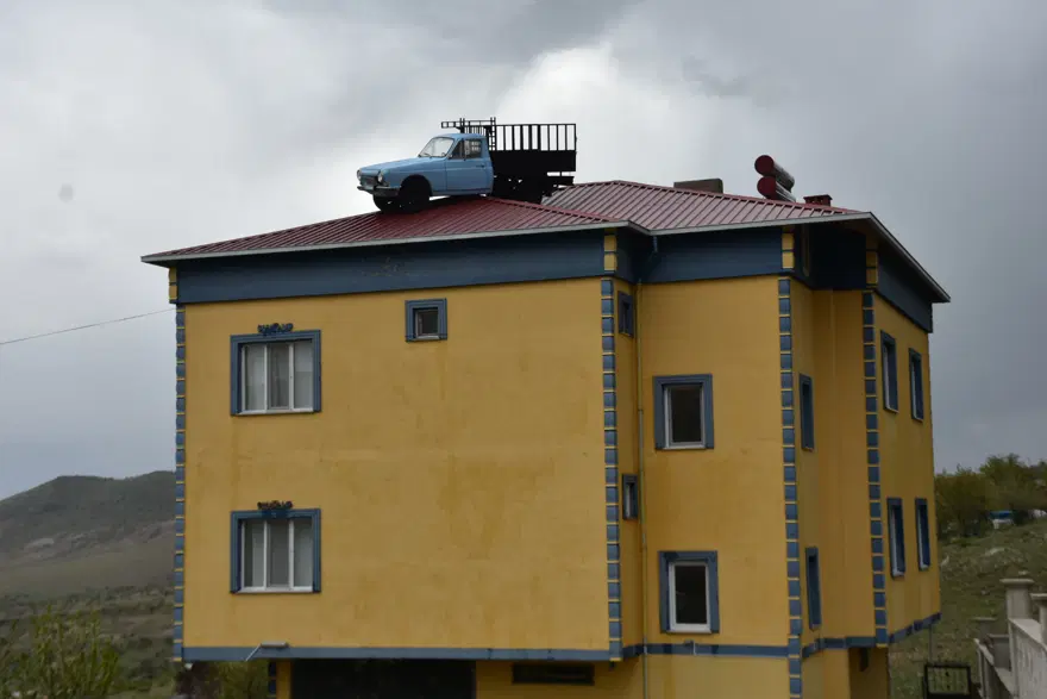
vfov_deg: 23.8
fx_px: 1658
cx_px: 524
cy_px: 350
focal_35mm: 57
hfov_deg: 35.0
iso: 180
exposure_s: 1/500
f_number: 8
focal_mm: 38
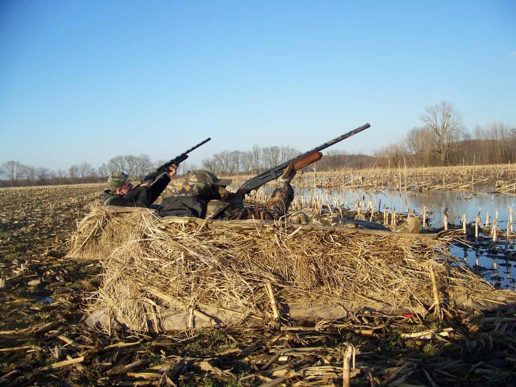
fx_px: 537
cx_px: 258
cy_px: 194
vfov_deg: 39.7
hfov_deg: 51.4
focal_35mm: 36
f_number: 2.8
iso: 64
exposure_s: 1/500
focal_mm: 5.85
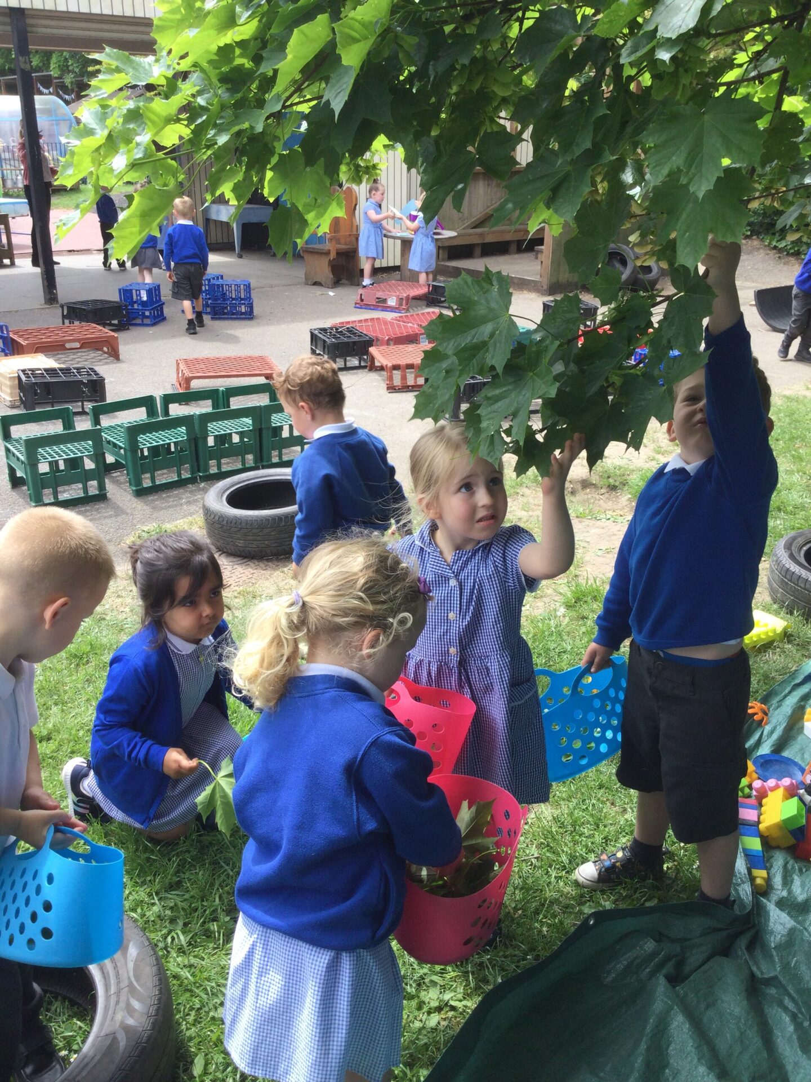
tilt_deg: -22.8
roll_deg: -1.9
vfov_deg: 58.4
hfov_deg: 45.4
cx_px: 406
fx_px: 968
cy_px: 541
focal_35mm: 31
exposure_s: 1/213
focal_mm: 3.3
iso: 25
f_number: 2.4
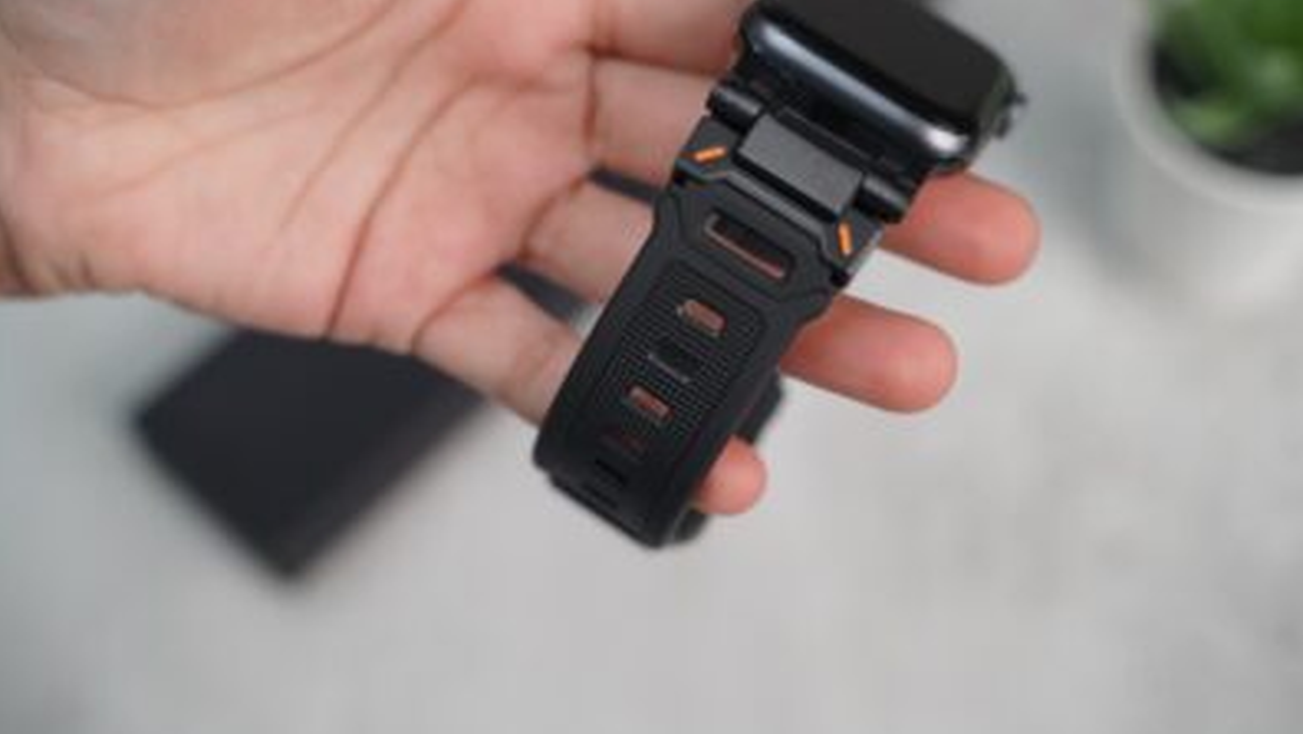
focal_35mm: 55
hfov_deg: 37.8
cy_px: 321
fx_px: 1901
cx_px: 648
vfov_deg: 21.8
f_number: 4
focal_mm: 52
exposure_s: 1/160
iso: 2000
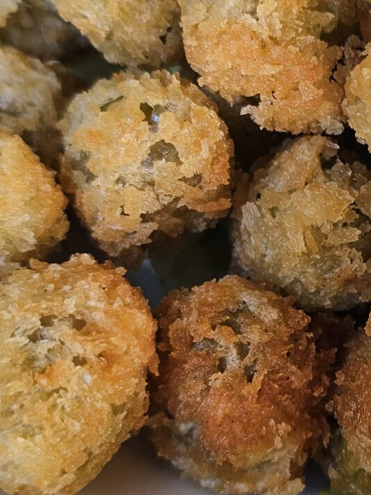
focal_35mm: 66
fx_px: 944
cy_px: 237
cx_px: 334
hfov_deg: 21.7
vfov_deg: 29.4
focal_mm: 6.3
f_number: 1.7
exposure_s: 1/180
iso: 100
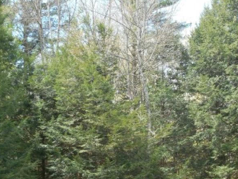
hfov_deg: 23.1
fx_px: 578
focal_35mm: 84
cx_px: 173
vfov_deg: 17.4
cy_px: 147
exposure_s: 1/125
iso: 125
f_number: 4
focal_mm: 8.7
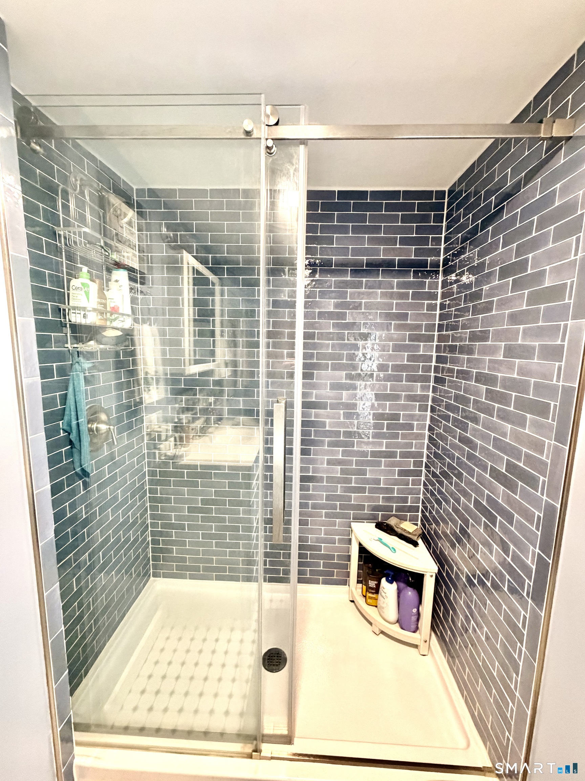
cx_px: 292
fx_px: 315
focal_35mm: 14
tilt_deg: -7.5
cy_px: 390
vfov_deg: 102.1
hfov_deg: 85.7
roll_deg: -1.4
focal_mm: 2.22
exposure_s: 1/60
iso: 640
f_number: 2.2
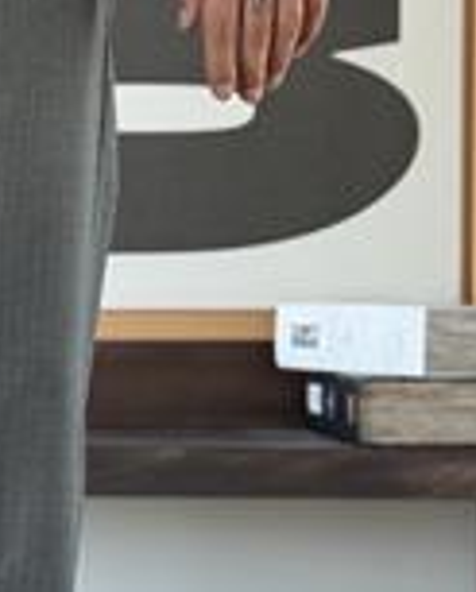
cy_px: 346
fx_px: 2862
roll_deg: -0.4
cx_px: -155
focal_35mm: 163
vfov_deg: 11.8
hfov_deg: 9.3
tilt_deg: -1.2
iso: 80
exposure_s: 1/174
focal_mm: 6.76
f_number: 1.78
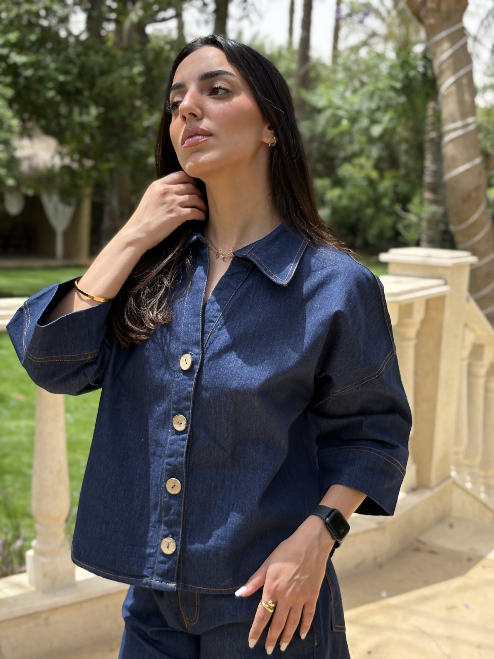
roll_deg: -2.2
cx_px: 247
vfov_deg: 36.8
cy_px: 330
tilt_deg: -8.5
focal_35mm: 52
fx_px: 989
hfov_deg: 28.0
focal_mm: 5.96
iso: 40
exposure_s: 1/1032
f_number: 1.6
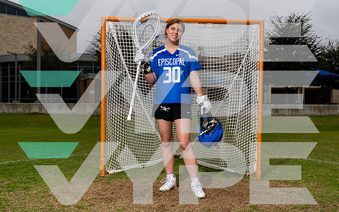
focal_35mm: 39
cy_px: 102
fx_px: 360
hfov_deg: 50.4
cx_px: 170
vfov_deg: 32.8
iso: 200
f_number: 9
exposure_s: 1/250
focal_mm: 38
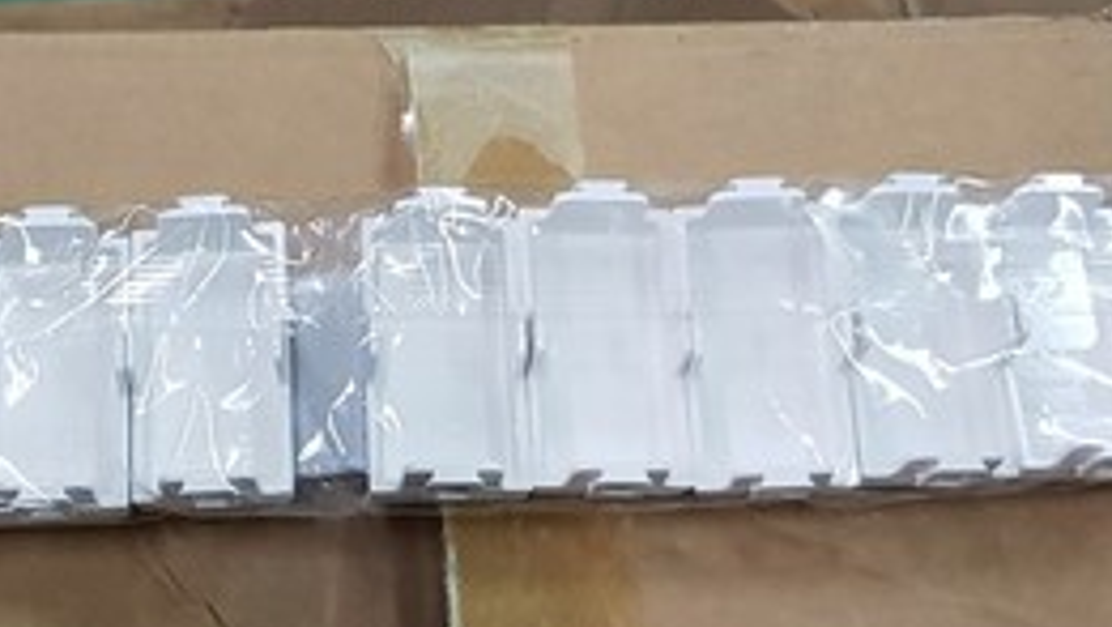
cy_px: 354
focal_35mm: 65
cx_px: 388
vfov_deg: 18.5
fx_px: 1917
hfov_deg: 32.1
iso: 200
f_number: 1.7
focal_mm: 4.2
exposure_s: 1/50
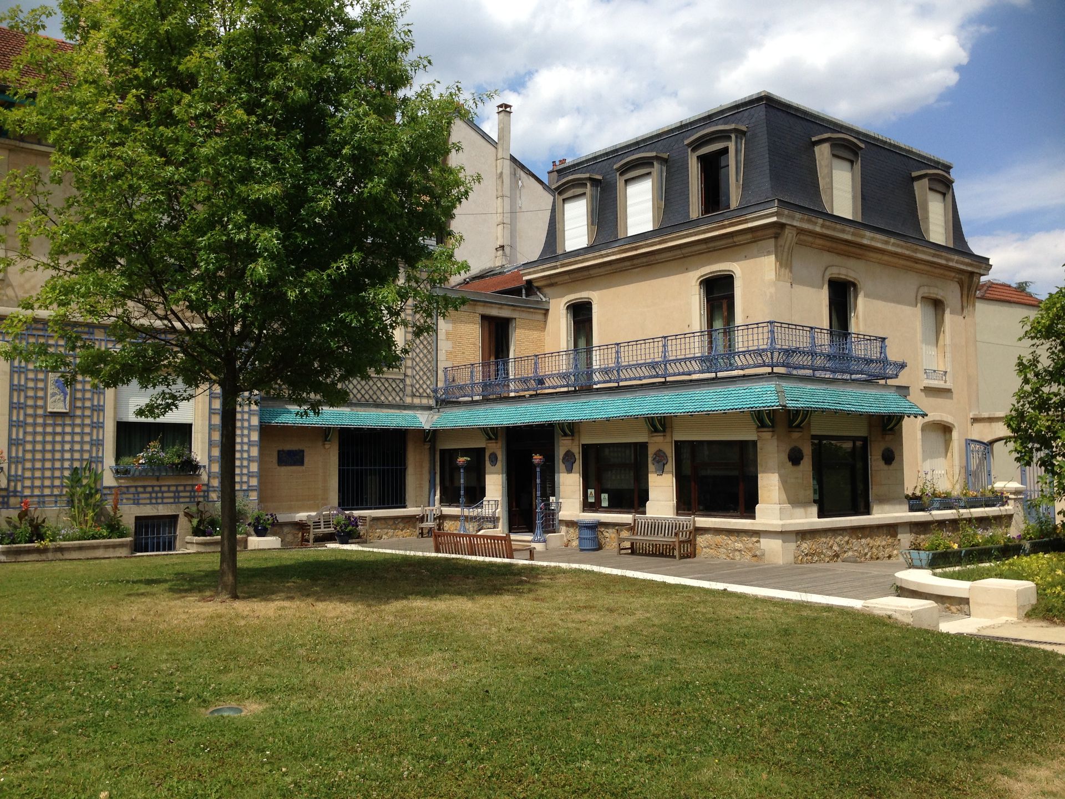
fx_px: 1015
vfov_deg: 42.9
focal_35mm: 33
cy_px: 400
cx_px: 532
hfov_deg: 55.4
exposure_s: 1/1595
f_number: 2.4
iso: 50
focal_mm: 4.12
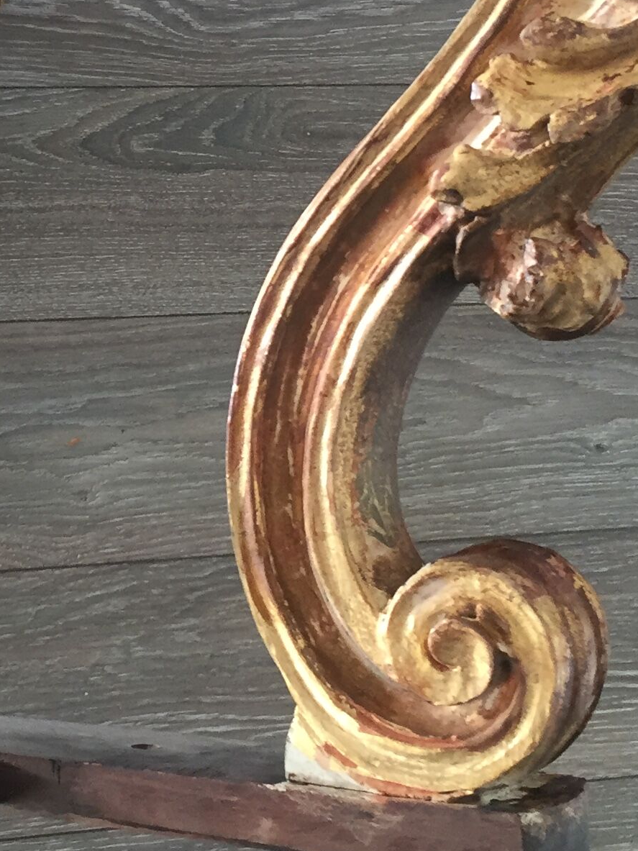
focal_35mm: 80
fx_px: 1966
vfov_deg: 24.0
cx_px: 38
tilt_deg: -70.1
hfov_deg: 18.1
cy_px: 142
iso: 125
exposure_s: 1/33
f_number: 2.2
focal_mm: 4.15
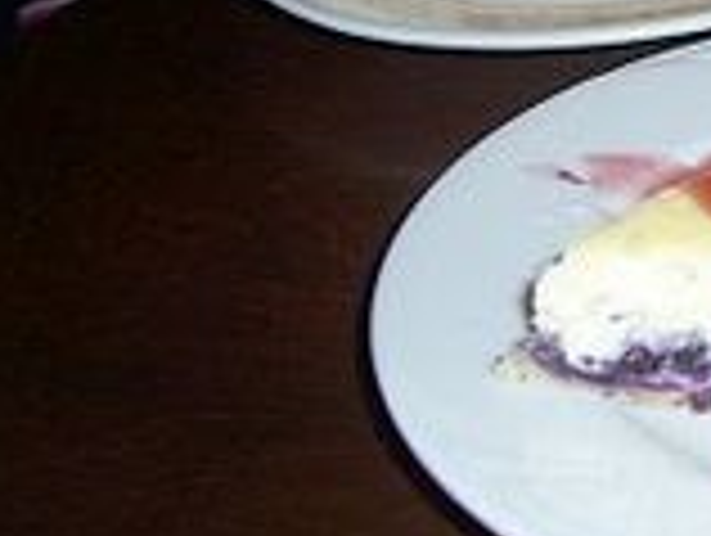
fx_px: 1769
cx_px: 878
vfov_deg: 16.9
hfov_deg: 21.0
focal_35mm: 86
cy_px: 14
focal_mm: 5.6
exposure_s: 1/60
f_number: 2.7
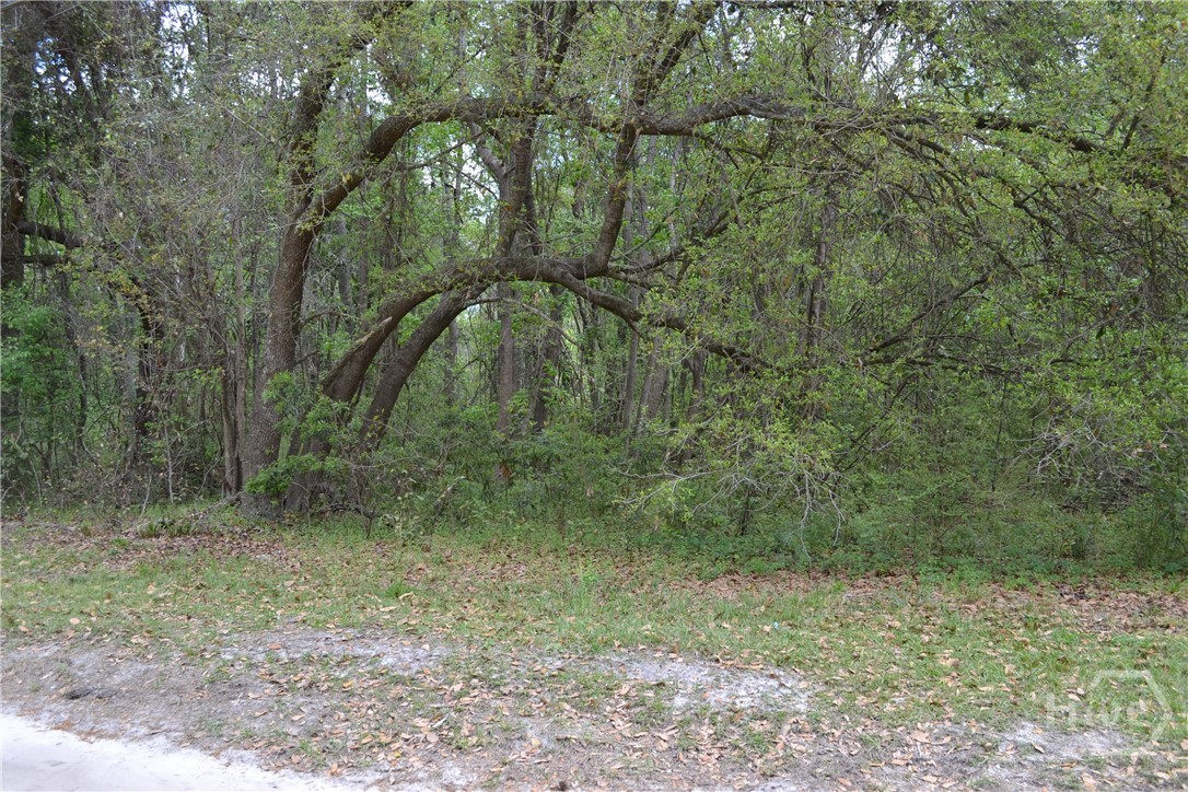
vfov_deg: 43.6
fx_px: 990
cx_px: 594
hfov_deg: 61.9
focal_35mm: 30
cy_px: 396
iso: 280
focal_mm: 20
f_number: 5.6
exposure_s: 1/125
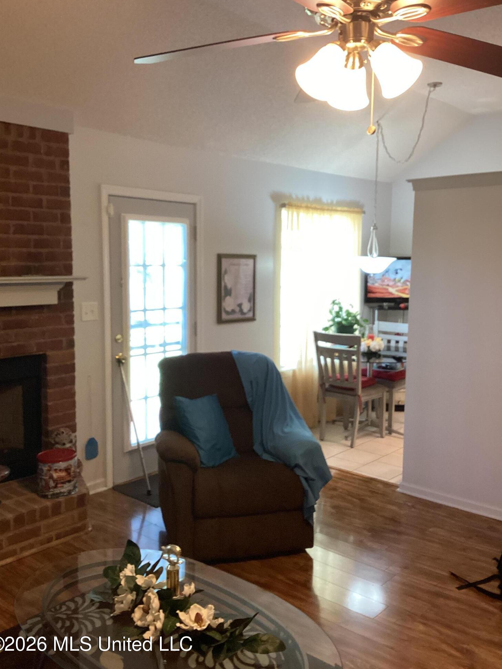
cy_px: 330
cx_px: 247
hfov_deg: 44.2
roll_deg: -1.2
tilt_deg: -6.7
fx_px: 619
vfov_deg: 56.8
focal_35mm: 32
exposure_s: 1/60
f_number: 2.4
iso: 125
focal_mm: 3.3
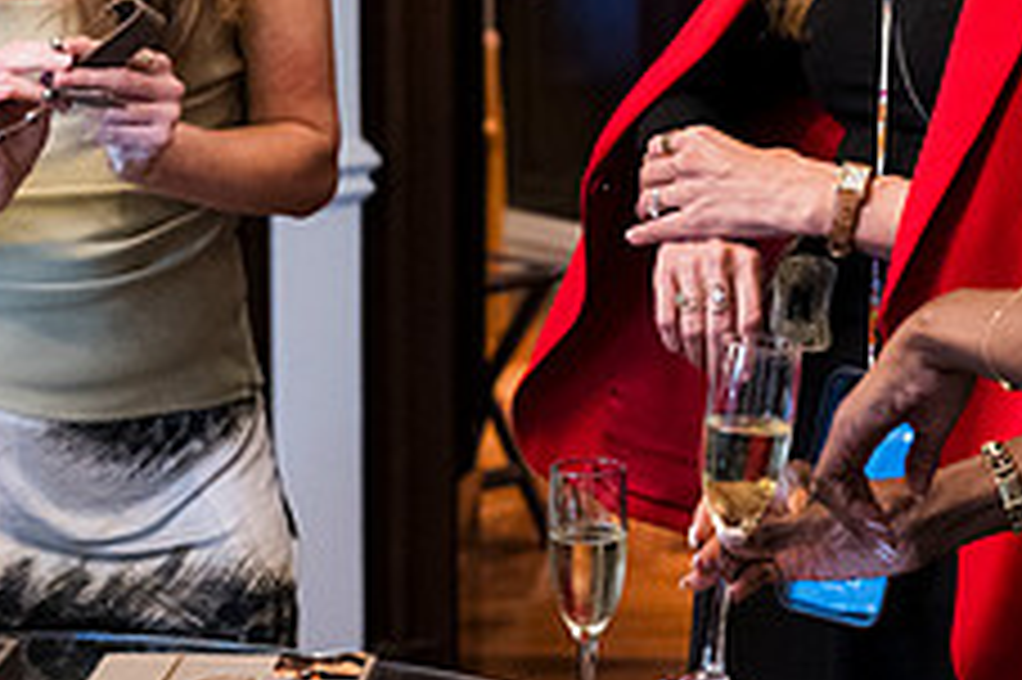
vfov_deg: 11.8
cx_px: 770
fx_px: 3262
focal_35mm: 115
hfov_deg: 17.7
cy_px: -16
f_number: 3.2
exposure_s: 1/160
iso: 4500
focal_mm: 45
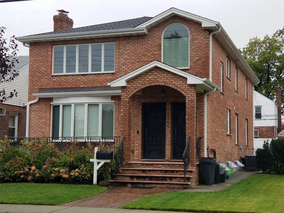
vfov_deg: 28.0
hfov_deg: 36.8
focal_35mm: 52
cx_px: 142
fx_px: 427
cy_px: 106
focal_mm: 6
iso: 25
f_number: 2.4
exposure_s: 1/51
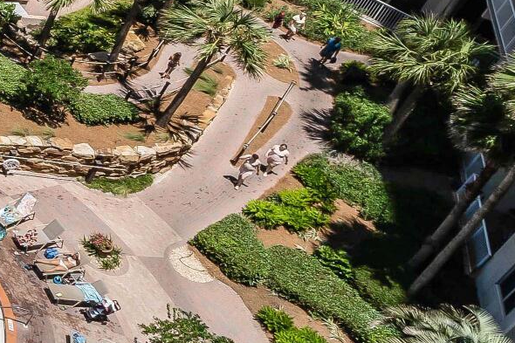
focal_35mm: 61
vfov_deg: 19.6
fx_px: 872
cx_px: -557
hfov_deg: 18.3
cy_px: -157
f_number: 10
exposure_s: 1/200
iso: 100
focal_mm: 12
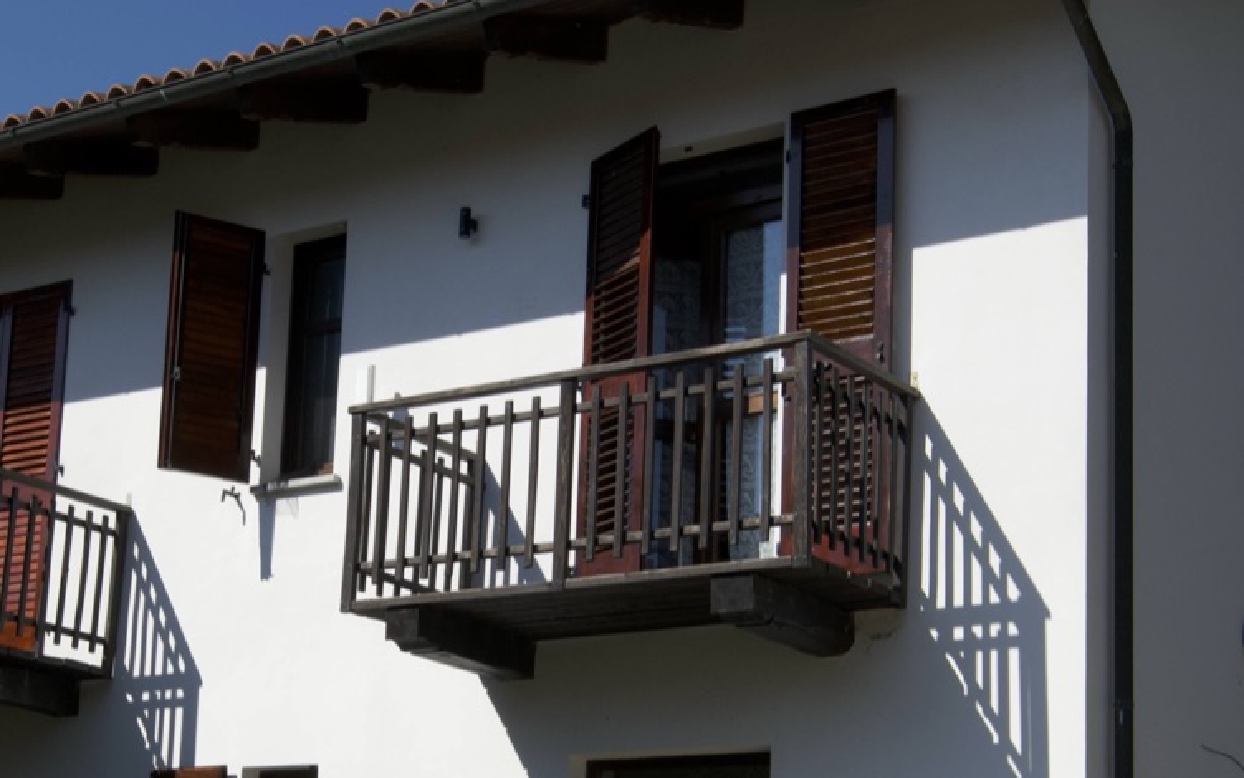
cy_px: 626
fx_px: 2204
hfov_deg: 31.3
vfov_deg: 19.8
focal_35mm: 65
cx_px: 437
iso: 200
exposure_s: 1/400
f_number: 10
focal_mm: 20
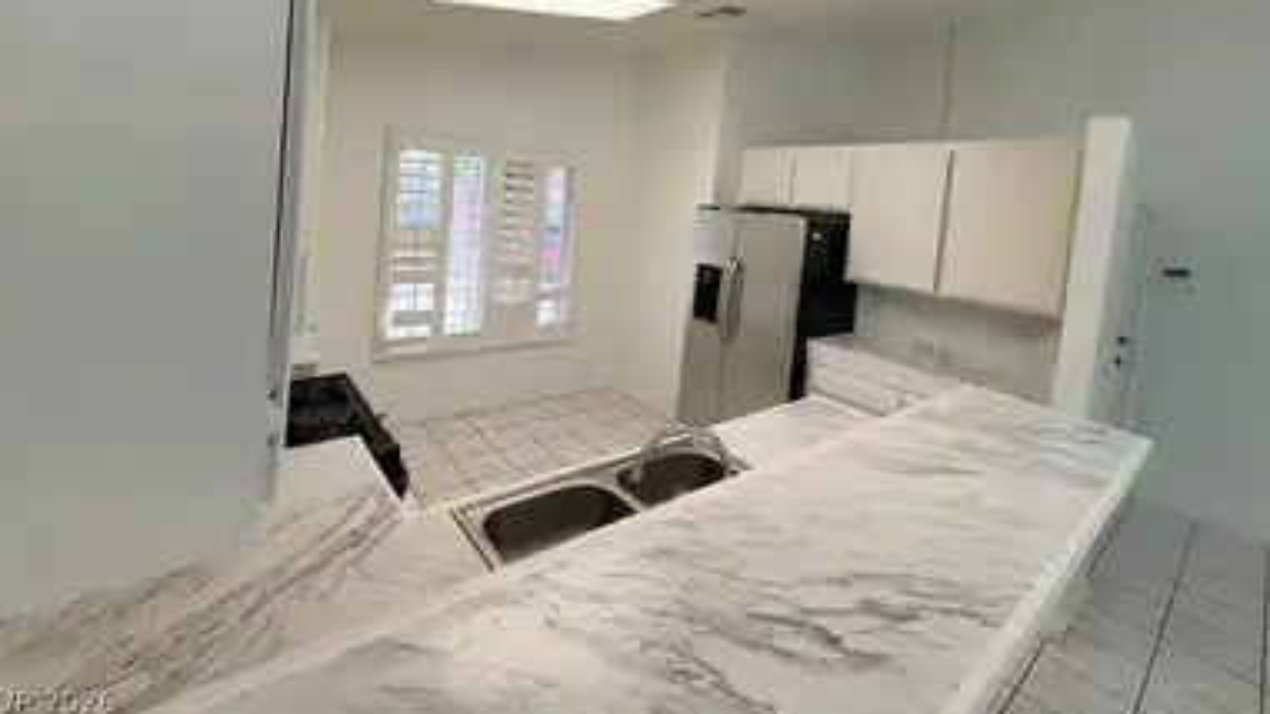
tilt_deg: -1.5
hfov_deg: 99.4
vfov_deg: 64.8
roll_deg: -4.8
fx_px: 539
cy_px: 224
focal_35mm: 16
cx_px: 640
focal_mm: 2.22
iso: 160
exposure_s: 1/120
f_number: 2.2
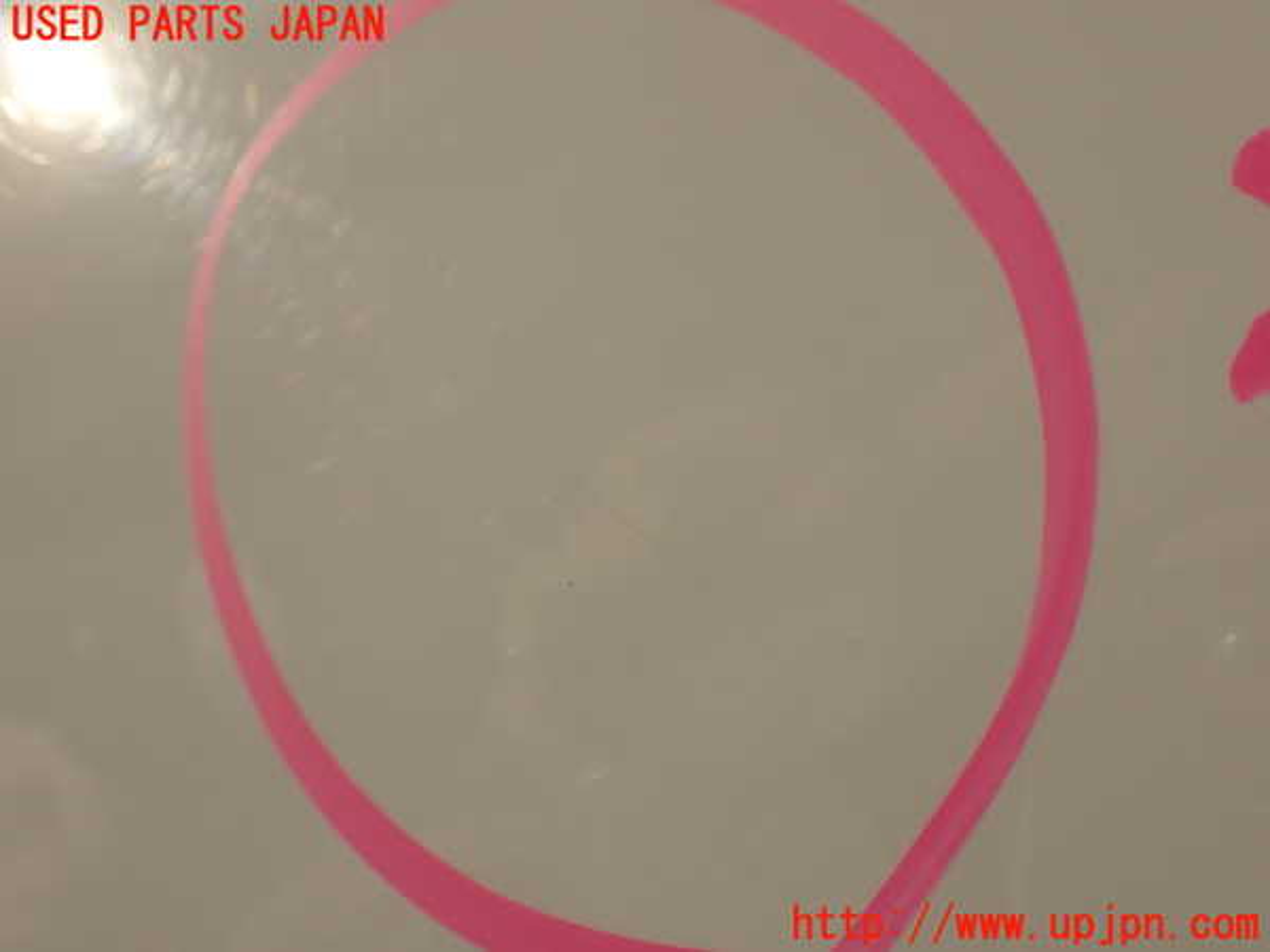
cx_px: 635
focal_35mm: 32
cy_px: 476
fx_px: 1174
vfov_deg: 44.2
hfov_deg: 56.8
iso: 100
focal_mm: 5.79
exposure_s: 1/640
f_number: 9
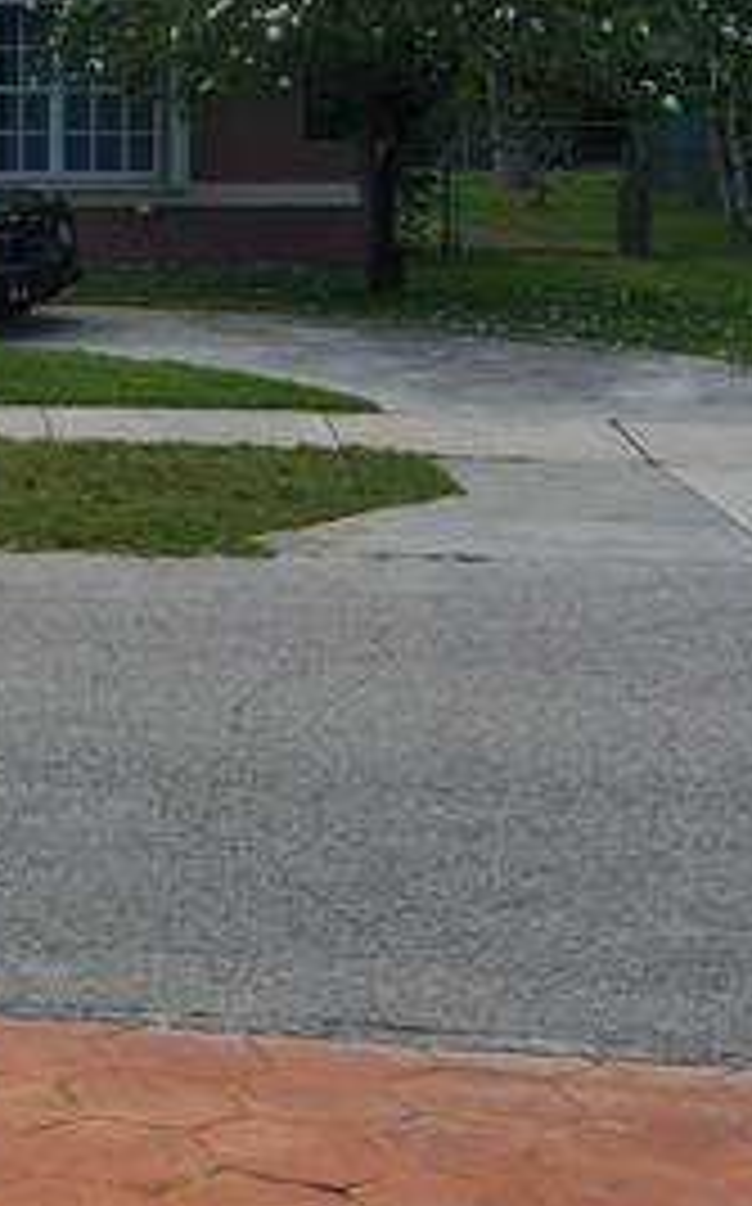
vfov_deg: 25.1
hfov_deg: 14.1
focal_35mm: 80
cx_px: -684
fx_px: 2629
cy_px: 144
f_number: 6.3
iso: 100
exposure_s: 1/500
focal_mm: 10.26
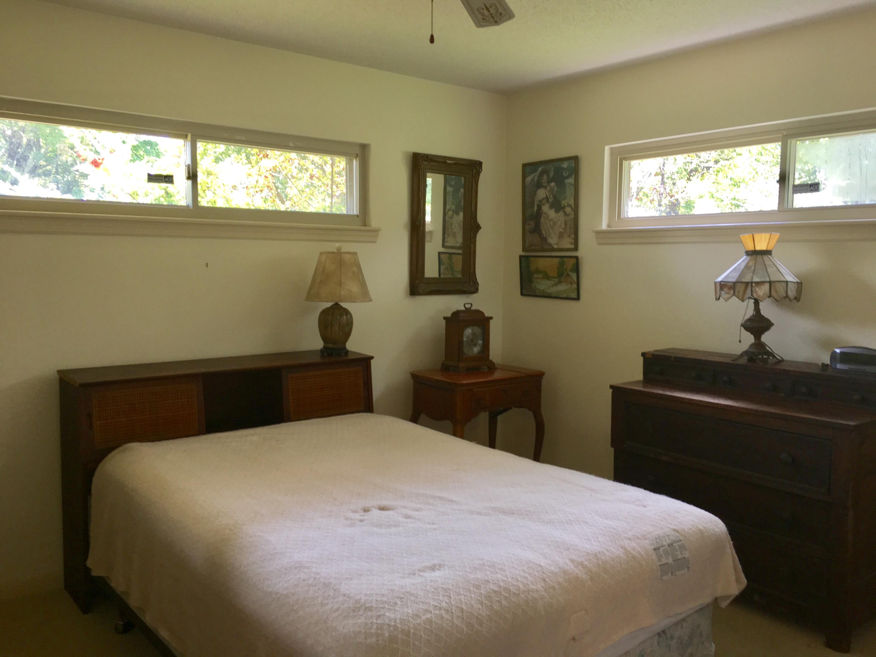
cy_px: 328
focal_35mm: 29
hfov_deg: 61.7
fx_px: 734
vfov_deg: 48.2
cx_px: 438
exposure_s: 1/30
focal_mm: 4.15
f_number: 2.2
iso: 25
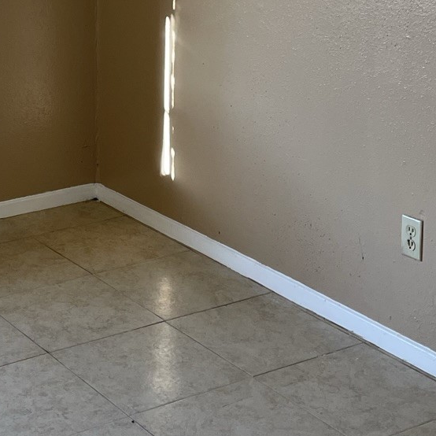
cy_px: 69
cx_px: 39
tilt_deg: -12.4
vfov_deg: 20.1
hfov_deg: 20.0
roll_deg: +0.7
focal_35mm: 85
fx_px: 1211
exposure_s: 1/60
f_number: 1.6
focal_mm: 4.2
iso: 80
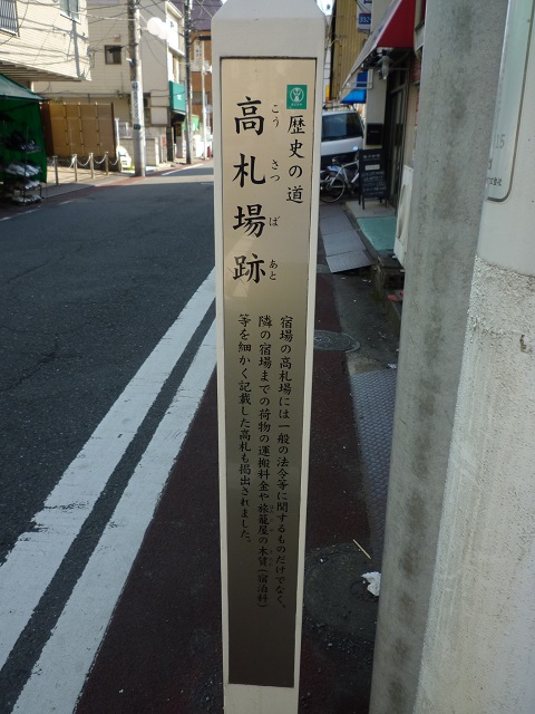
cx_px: 268
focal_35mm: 29
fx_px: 598
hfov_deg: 48.2
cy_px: 357
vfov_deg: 61.7
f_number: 2.8
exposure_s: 1/400
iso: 80
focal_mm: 4.4
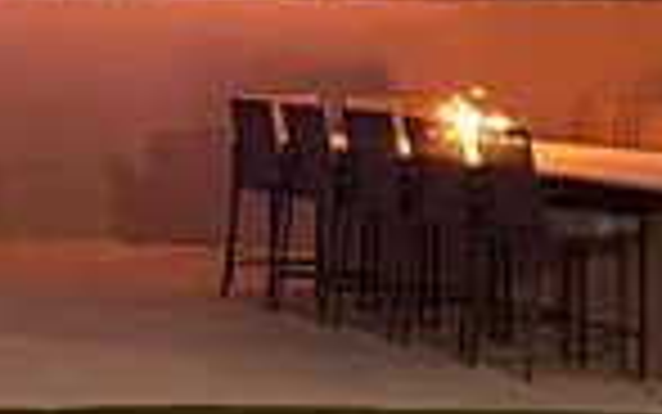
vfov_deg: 6.8
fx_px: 3465
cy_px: -27
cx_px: -405
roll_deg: -0.7
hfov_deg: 10.4
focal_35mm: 192
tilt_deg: +0.4
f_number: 1.6
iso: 640
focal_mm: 5.96
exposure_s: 1/30
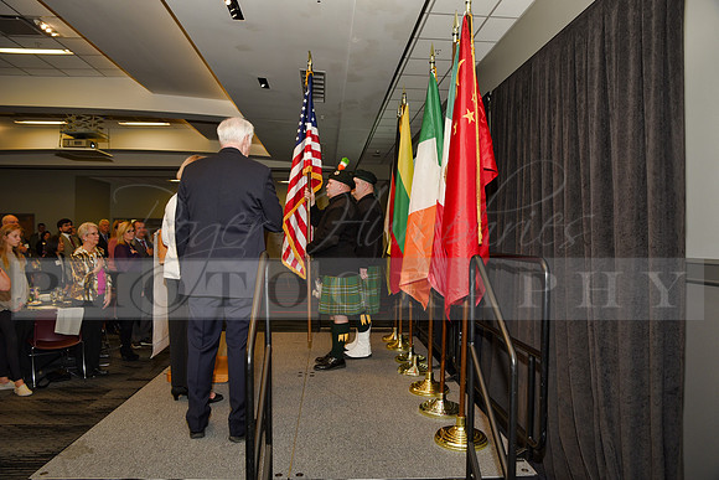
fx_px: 479
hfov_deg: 73.7
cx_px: 360
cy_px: 240
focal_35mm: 24
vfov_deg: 53.2
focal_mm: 24
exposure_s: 1/60
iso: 200
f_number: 5
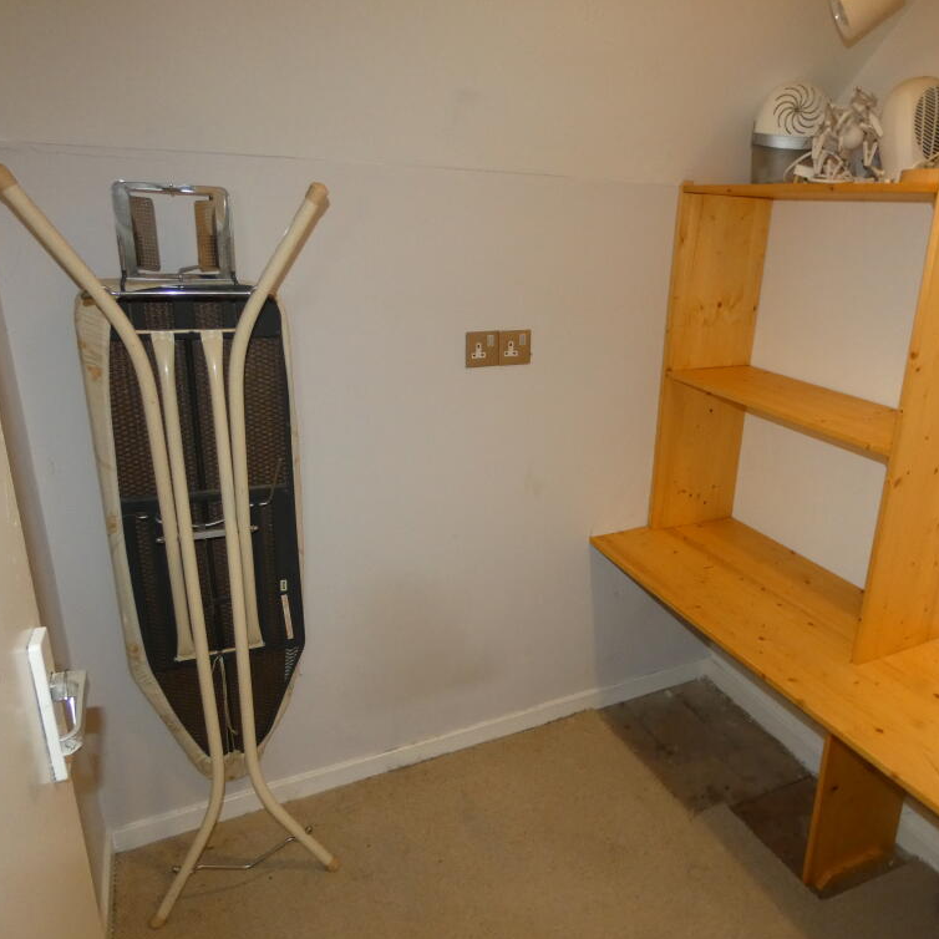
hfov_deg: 64.4
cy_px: 465
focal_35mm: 24
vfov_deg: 65.0
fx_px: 737
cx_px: 564
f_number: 2.8
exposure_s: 1/60
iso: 400
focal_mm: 3.6
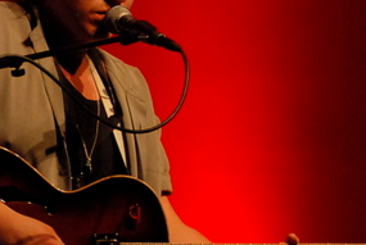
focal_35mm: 303
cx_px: 158
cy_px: 123
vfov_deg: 4.6
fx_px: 3085
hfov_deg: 6.8
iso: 1600
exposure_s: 1/160
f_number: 2.8
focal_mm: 80
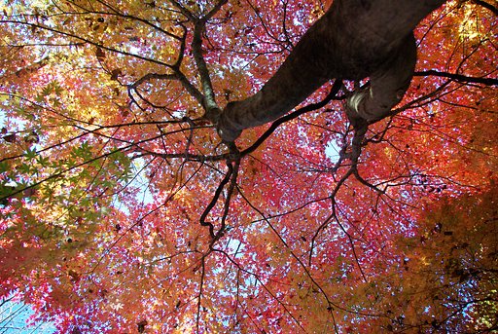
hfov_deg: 67.3
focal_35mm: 27
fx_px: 374
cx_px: 249
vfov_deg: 48.1
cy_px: 167
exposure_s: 1/250
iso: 400
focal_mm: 18
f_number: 5.6
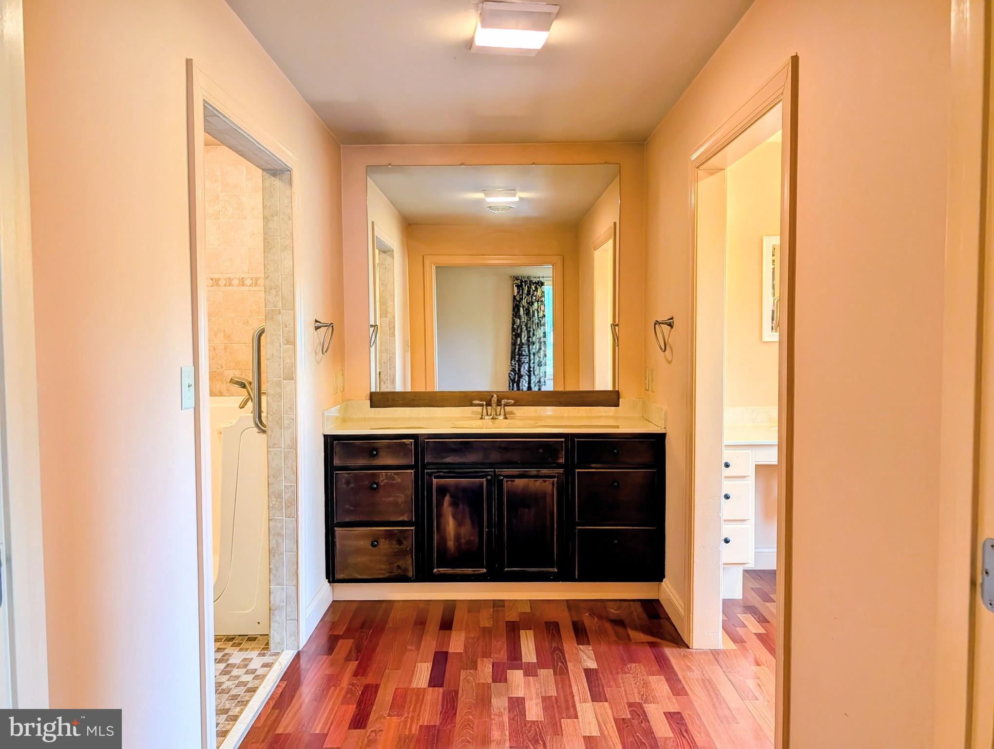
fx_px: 690
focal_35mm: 24
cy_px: 374
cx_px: 497
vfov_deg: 56.9
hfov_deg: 71.5
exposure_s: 1/60
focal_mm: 6.9
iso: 223
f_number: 1.68
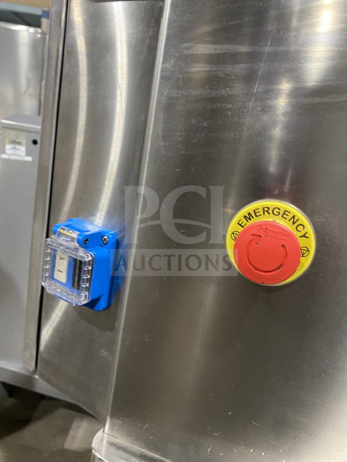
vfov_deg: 67.3
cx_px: 174
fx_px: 347
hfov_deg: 53.1
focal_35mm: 26
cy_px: 231
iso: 400
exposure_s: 1/60
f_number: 1.8
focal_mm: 4.25
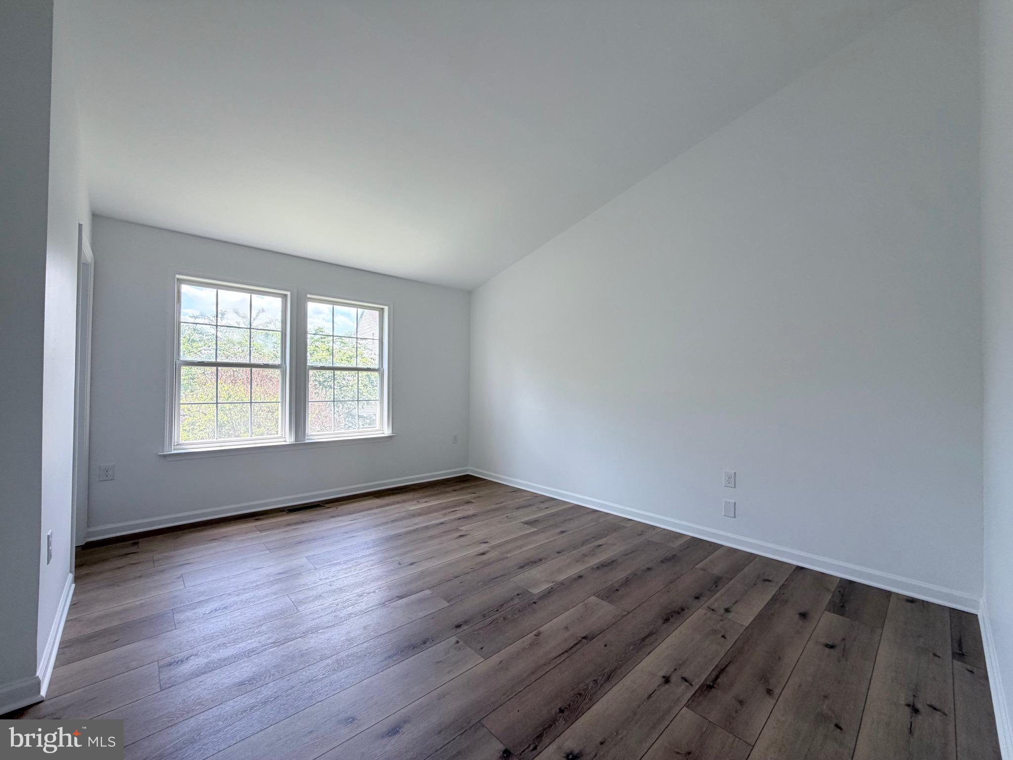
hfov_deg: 102.1
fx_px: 410
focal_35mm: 14
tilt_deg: +1.4
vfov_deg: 85.7
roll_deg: -0.8
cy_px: 380
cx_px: 506
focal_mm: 2.22
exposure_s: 1/121
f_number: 2.2
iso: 80
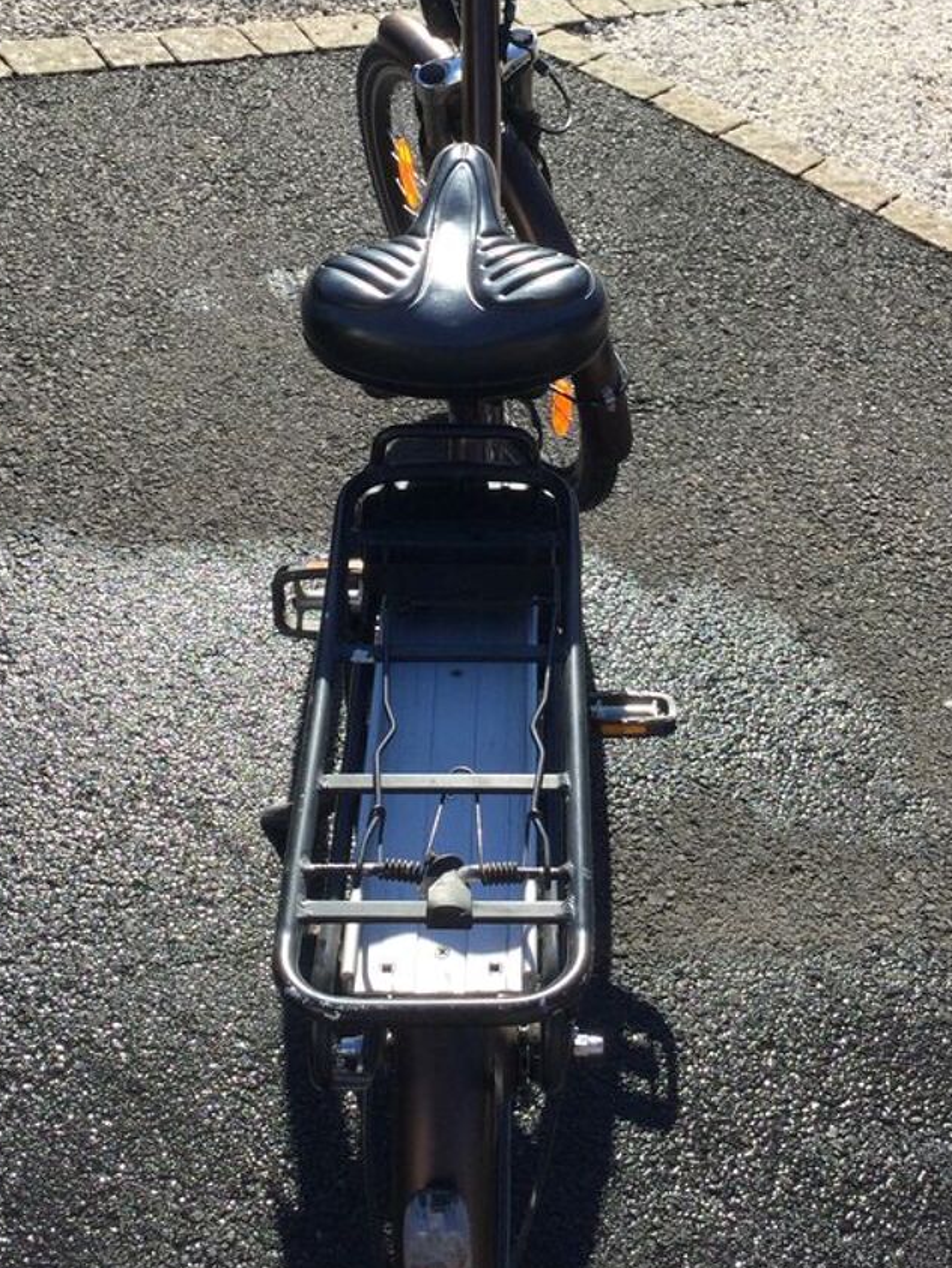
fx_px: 1795
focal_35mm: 49
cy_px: 387
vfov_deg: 38.3
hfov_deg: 29.7
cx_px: 513
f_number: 2.4
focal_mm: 3.3
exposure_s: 1/727
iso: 25
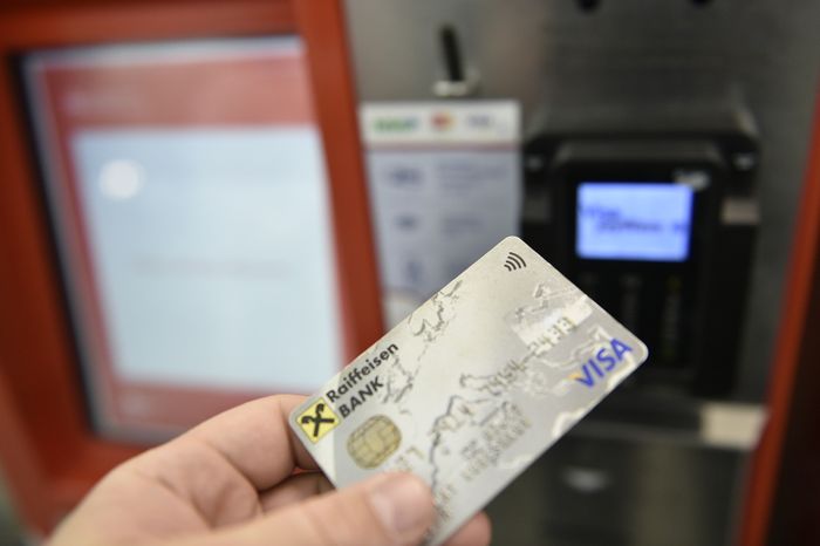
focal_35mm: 34
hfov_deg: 55.8
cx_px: 410
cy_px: 273
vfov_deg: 38.8
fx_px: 774
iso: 2500
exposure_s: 1/200
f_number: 3.2
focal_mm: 34
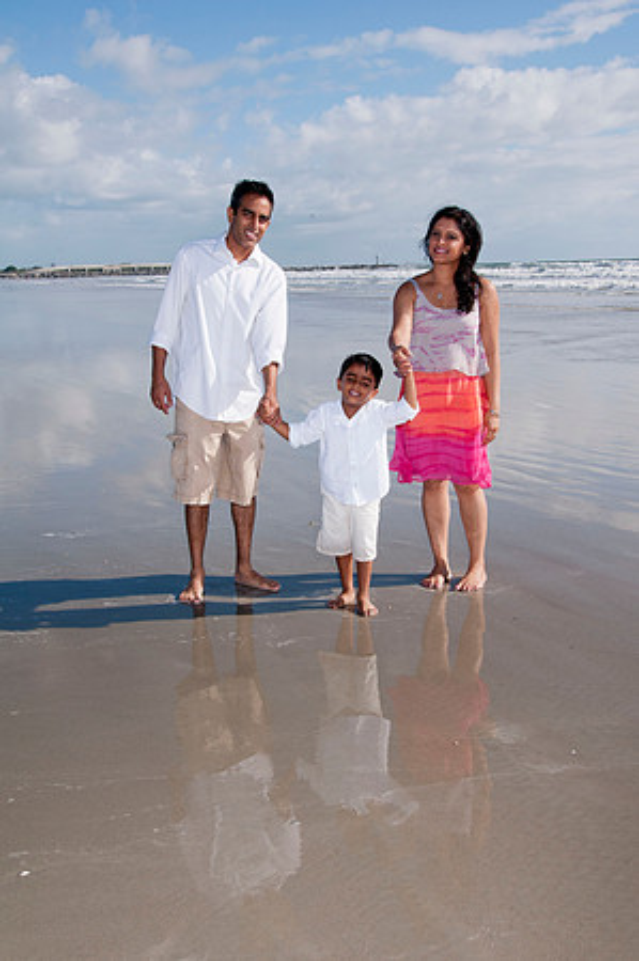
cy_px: 480
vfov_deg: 49.6
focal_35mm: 39
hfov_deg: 34.1
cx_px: 320
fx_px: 1041
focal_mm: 26
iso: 100
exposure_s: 1/250
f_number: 11
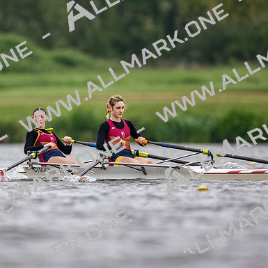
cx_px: 105
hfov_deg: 2.3
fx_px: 6736
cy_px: 134
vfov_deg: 2.3
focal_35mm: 769
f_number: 4
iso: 2800
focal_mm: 600
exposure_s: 1/2000
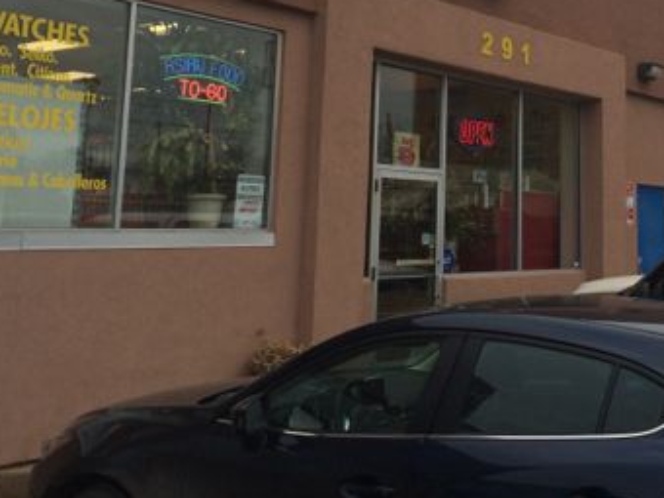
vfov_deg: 27.2
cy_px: 61
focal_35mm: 52
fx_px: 997
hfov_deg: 36.1
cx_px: 488
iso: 32
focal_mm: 4.15
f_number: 2.2
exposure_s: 1/604
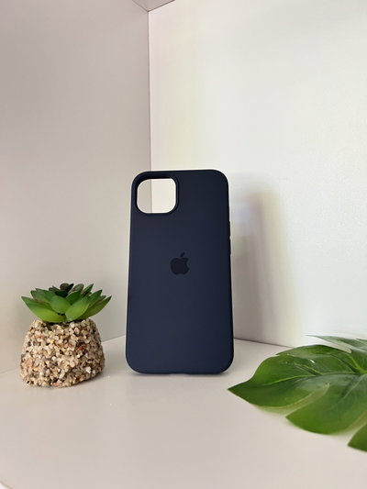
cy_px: 244
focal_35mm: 26
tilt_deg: -2.1
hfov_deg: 53.1
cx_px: 184
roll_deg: +2.1
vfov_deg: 67.3
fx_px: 367
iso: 320
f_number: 1.5
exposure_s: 1/60
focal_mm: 5.7
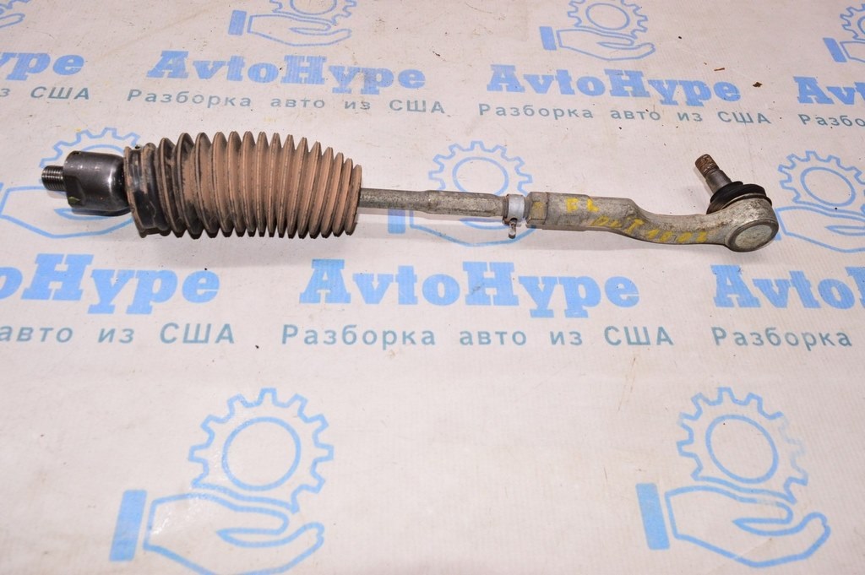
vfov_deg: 47.9
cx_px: 432
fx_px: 648
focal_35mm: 27
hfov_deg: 67.4
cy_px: 288
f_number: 8
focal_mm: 18
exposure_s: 1/125
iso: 1600
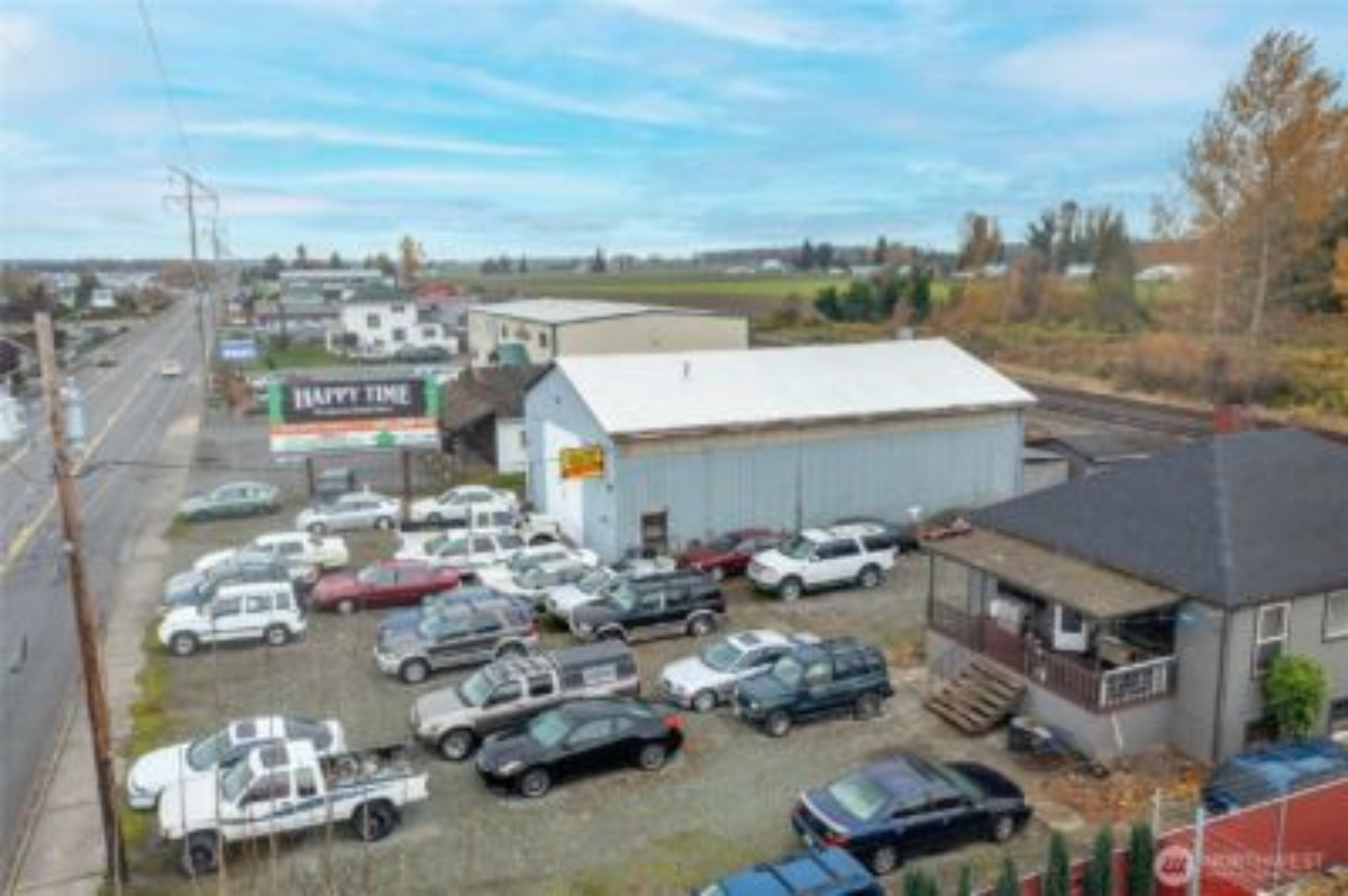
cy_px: 448
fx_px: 1048
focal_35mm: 28
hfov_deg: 65.5
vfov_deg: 46.3
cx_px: 674
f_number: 4
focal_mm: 10.26
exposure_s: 1/80
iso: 100
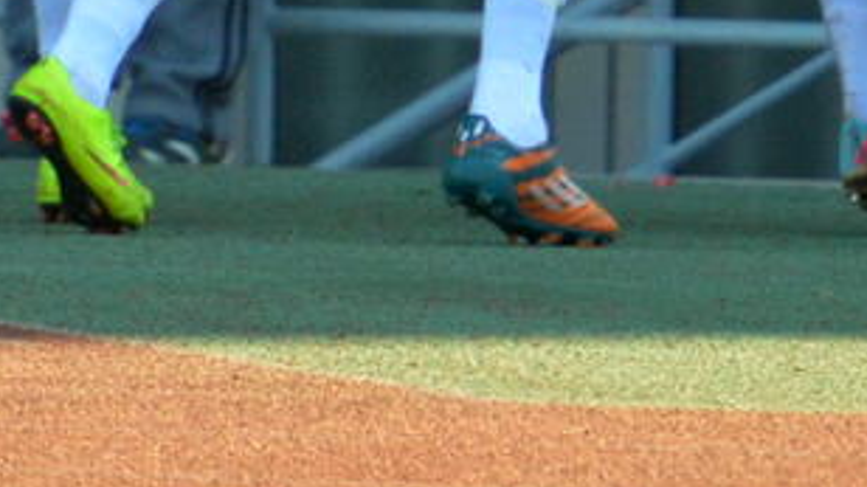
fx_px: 45894
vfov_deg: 0.6
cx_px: 380
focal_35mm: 1997
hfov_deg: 1.1
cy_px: -514
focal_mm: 340
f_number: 5.6
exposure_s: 1/800
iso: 1000
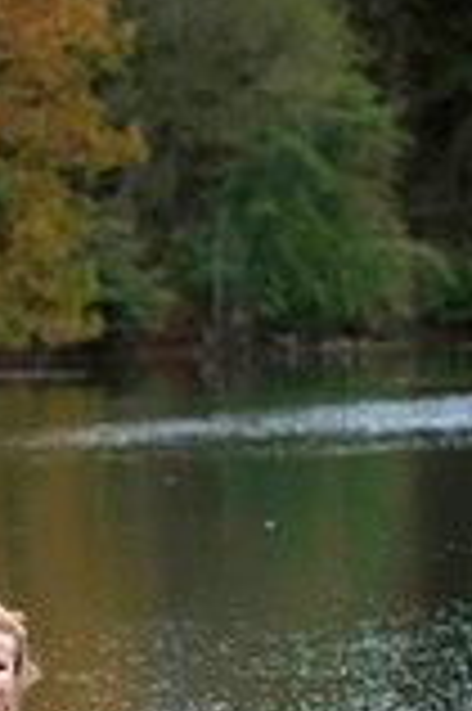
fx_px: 4829
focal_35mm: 245
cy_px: 922
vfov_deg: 8.3
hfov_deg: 5.6
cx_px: 148
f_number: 4
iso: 1600
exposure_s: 1/320
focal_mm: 86
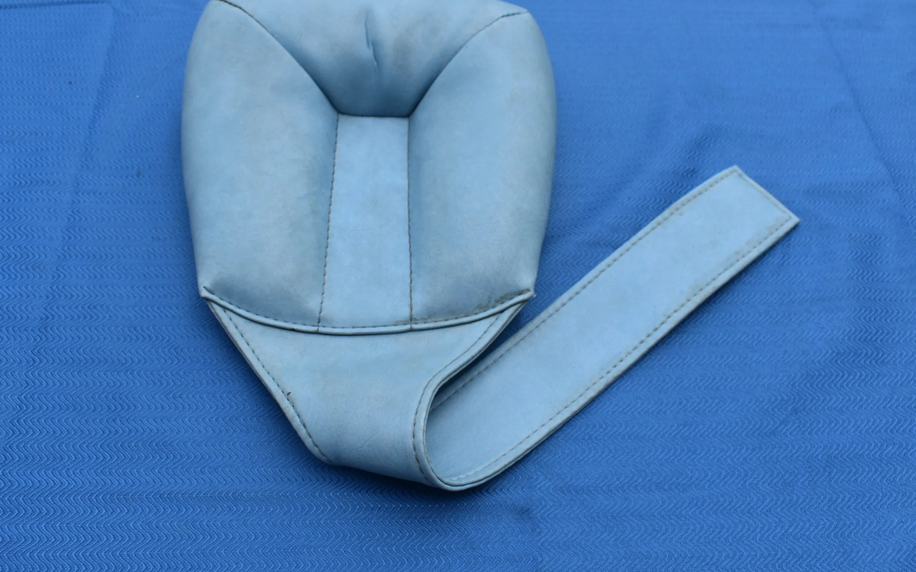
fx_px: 886
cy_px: 274
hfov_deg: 54.6
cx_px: 457
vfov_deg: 35.8
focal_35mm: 36
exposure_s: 1/250
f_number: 8
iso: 100
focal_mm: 23
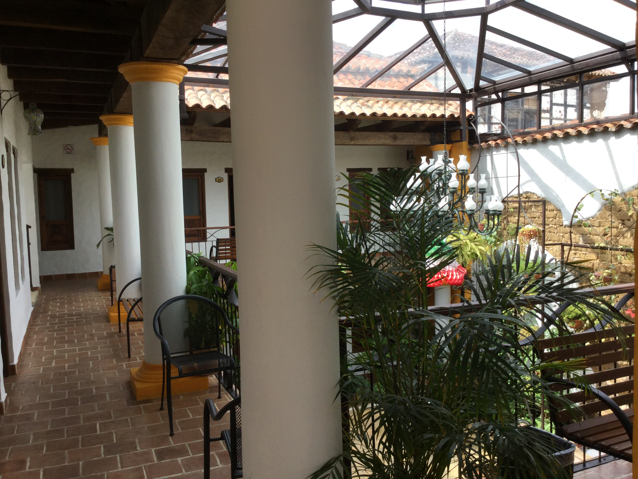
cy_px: 240
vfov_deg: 45.4
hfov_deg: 58.4
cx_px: 319
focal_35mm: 31
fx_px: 571
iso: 25
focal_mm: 3.3
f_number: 2.4
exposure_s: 1/362
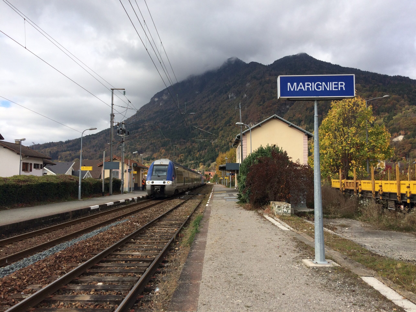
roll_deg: +0.8
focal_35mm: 29
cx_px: 208
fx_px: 349
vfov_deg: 48.2
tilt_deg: +2.7
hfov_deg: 61.7
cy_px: 156
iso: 32
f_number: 2.2
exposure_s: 1/1520
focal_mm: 4.15
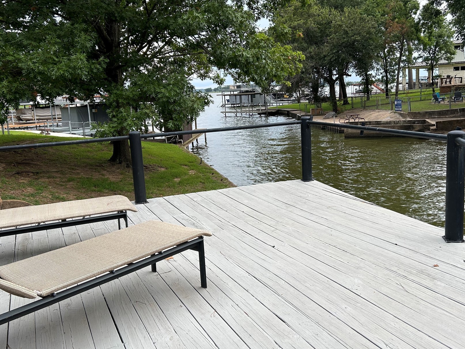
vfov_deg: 42.9
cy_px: 158
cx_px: 249
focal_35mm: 33
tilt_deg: -8.6
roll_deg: +2.7
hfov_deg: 55.3
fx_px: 443
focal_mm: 5.7
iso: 50
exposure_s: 1/743
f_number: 1.5
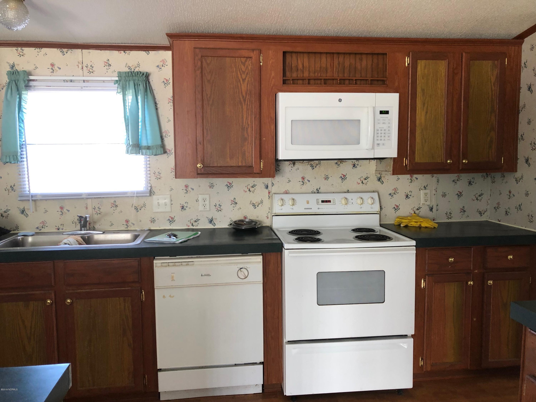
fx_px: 434
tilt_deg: -7.0
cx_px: 268
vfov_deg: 49.7
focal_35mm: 28
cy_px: 201
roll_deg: +0.9
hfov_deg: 63.4
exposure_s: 1/24
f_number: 1.8
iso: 40
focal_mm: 3.99
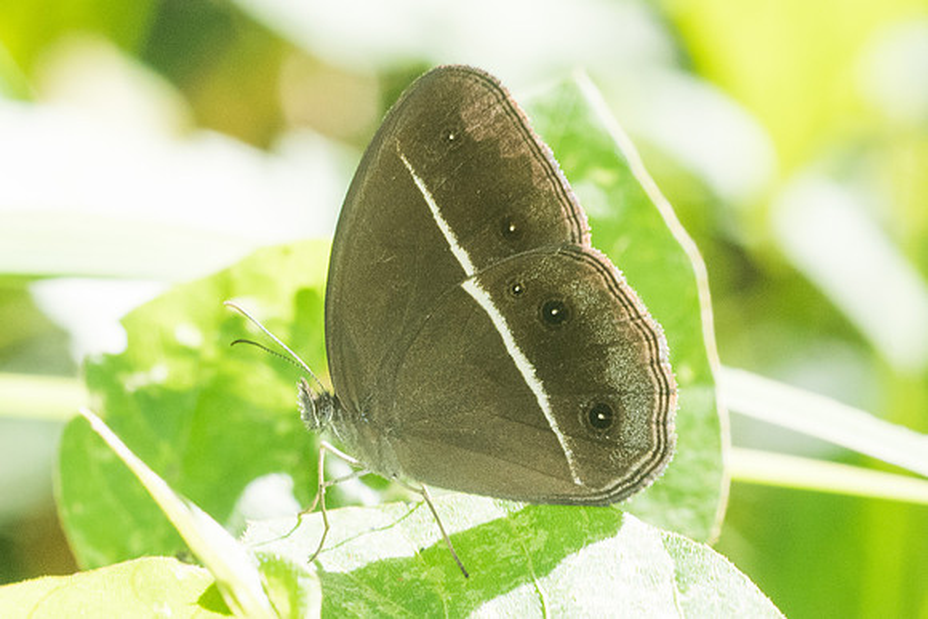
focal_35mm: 405
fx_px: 10451
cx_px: 519
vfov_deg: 3.4
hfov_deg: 5.1
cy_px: 367
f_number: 13
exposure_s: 1/250
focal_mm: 150
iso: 1000
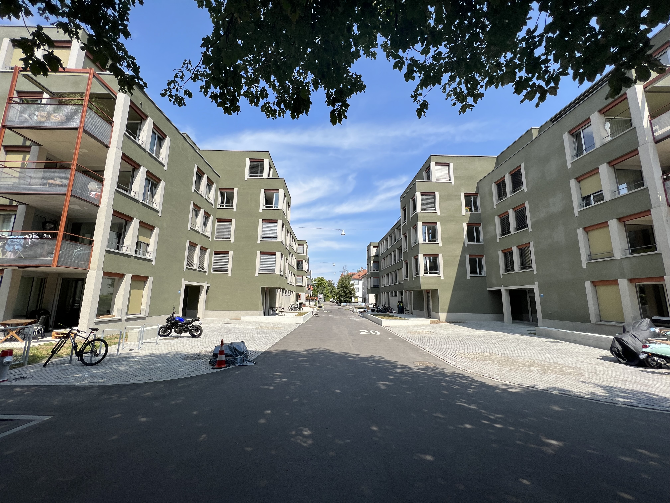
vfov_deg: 89.9
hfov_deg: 106.2
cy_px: 252
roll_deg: -0.2
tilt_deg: +9.5
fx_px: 252
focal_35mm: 13
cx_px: 335
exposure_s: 1/2016
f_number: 1.8
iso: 32
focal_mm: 1.57
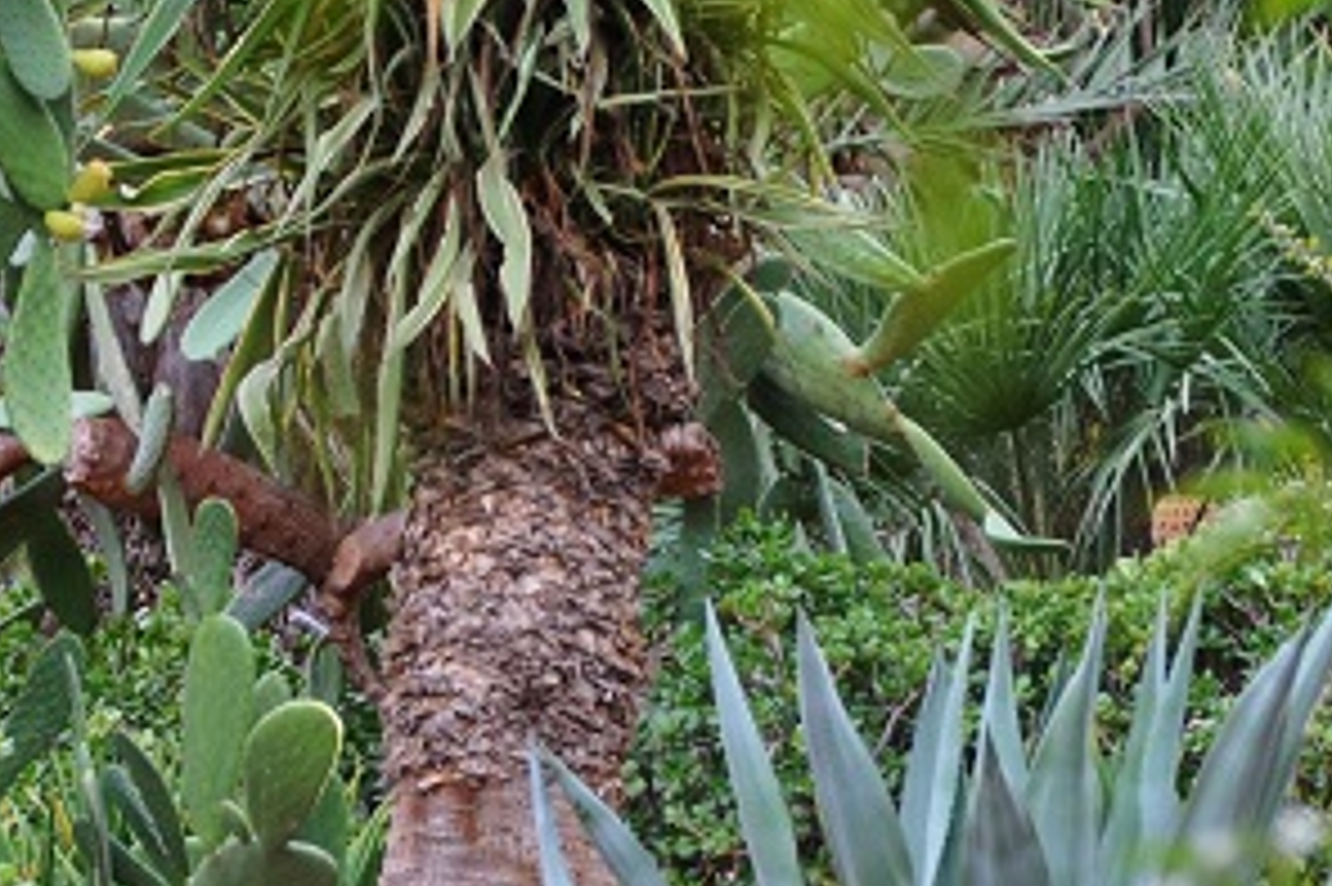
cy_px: 1048
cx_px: 999
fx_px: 14040
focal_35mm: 380
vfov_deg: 3.6
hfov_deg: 5.4
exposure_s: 1/60
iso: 450
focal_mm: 75
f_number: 5.3
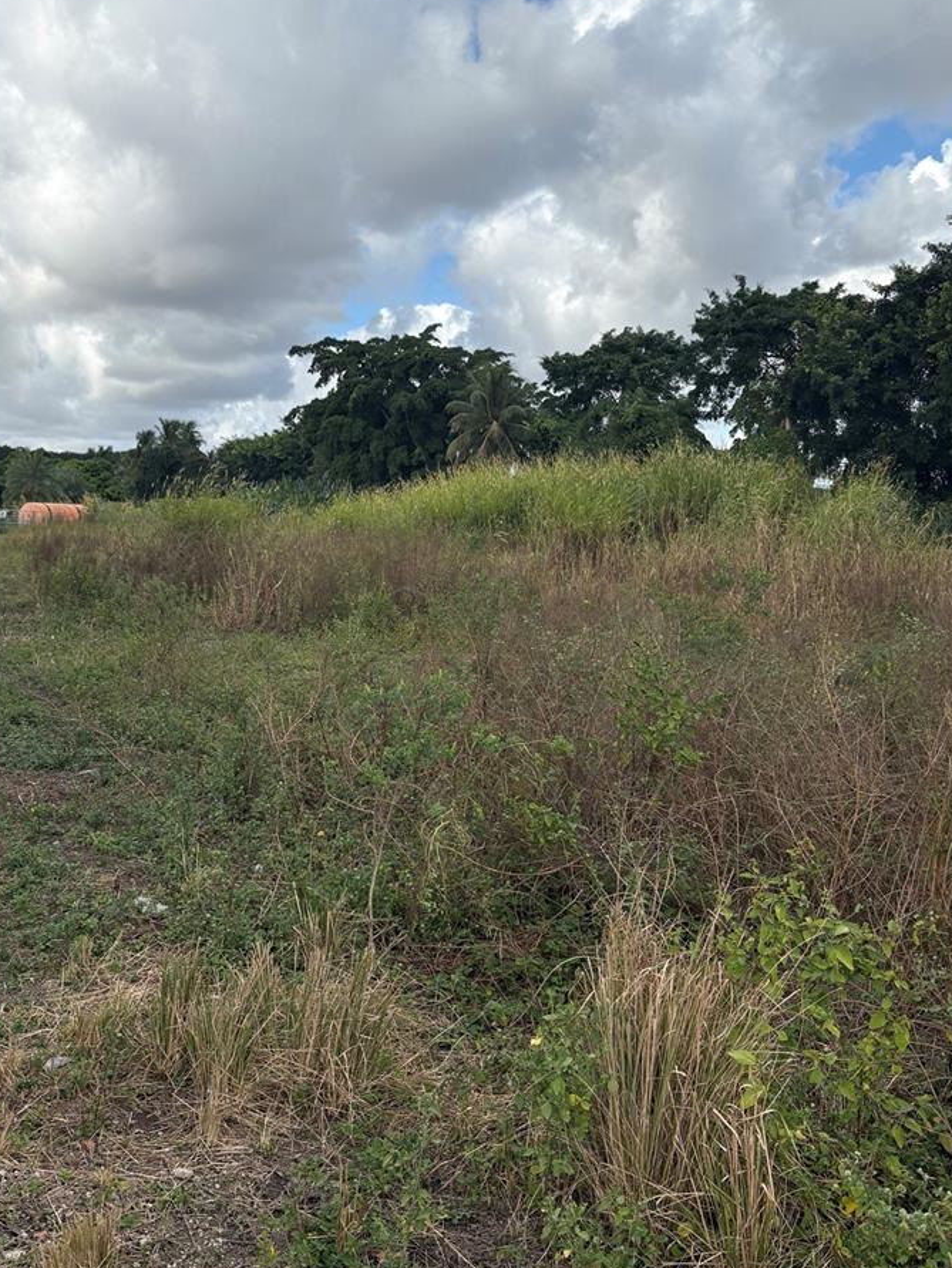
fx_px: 1282
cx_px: 329
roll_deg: -0.4
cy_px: 628
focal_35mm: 35
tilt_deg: -4.1
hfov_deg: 40.3
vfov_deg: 52.6
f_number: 1.6
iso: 50
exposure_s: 1/3279
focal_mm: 5.96
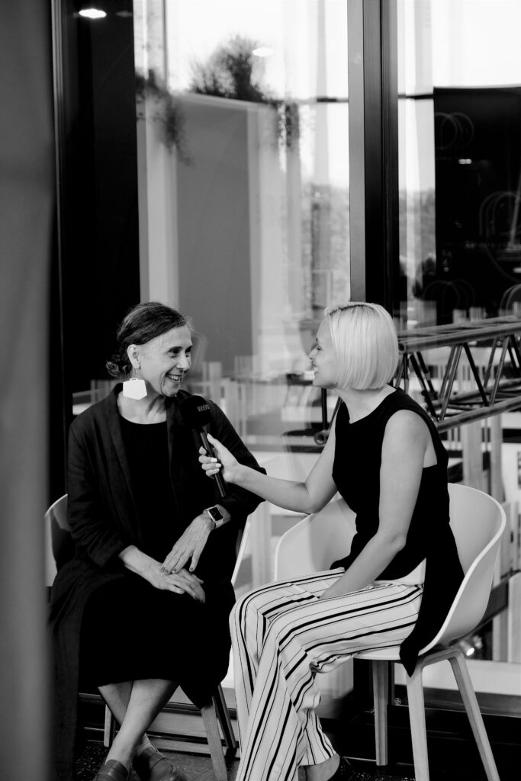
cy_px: 390
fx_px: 1649
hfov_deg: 18.0
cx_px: 260
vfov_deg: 26.6
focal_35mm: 76
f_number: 4
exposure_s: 1/150
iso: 640
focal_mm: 50.5
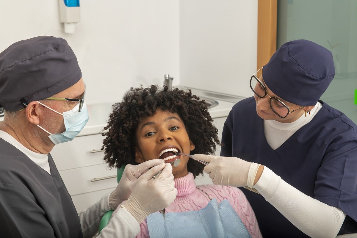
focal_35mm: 70
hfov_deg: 28.8
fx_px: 694
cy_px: 119
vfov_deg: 19.5
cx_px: 178
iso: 800
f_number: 11
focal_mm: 70
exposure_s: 1/250
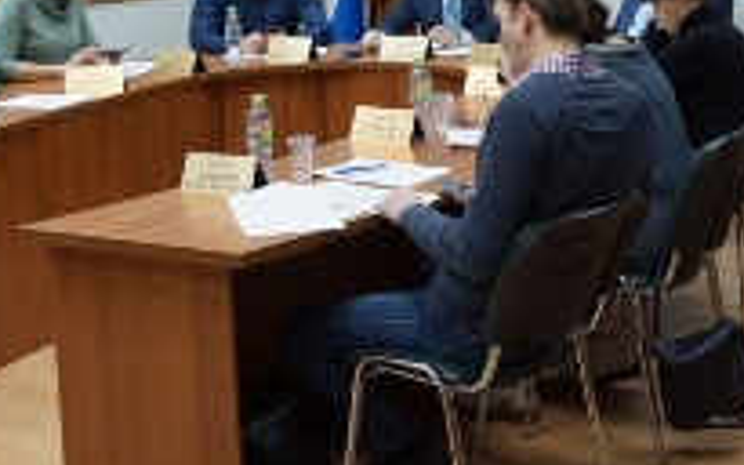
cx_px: 414
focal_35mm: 67
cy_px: 64
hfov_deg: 30.6
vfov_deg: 19.1
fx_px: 1358
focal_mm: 20
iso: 2000
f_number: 5
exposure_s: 1/100
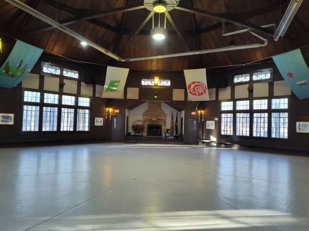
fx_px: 205
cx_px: 154
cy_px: 116
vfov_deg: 58.9
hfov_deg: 73.9
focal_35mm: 23
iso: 659
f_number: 1.8
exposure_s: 1/60
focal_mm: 5.56
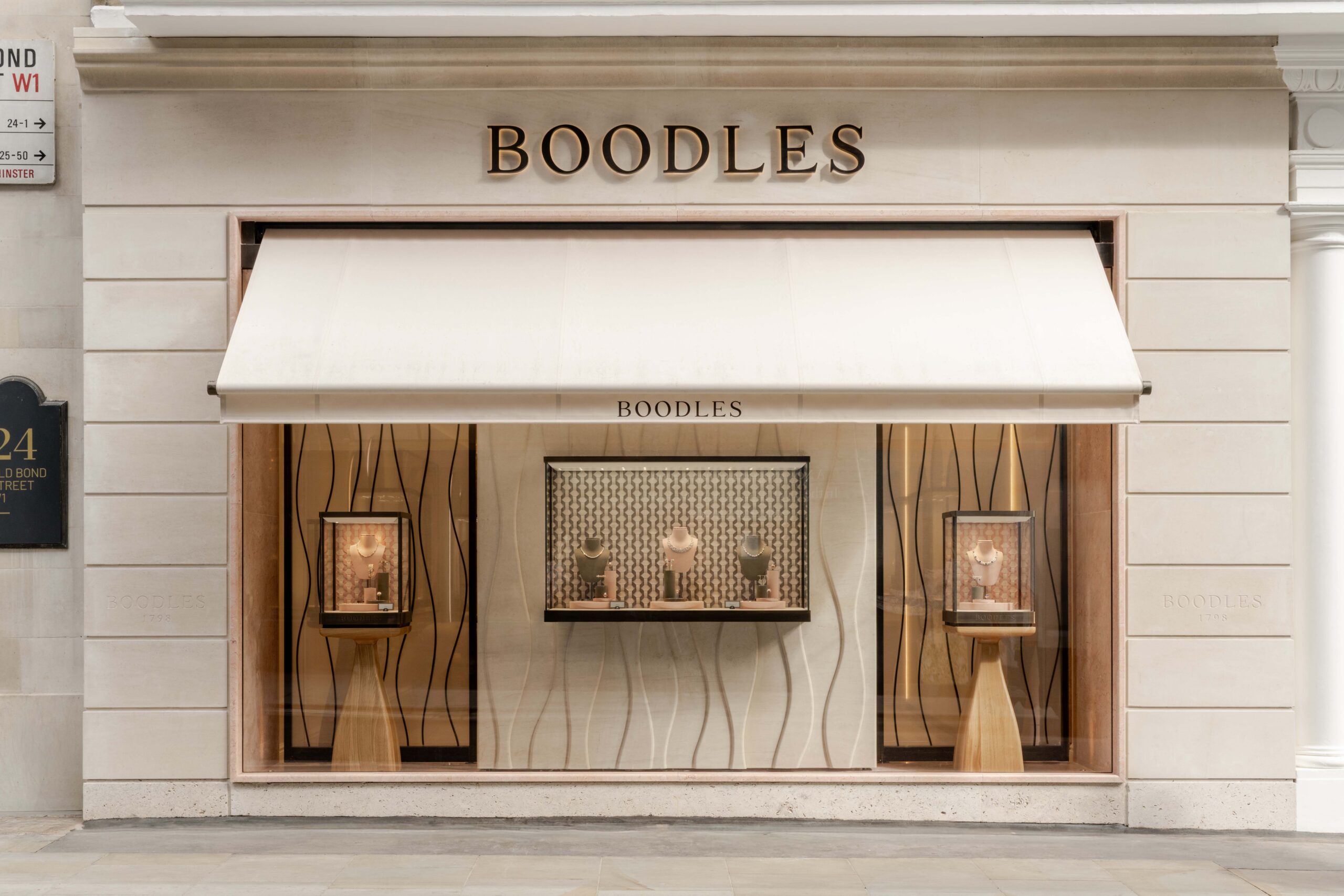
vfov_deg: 29.9
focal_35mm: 45
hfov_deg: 43.6
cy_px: 448
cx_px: 672
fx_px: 1680
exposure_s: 1/25
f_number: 14
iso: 100
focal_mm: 45
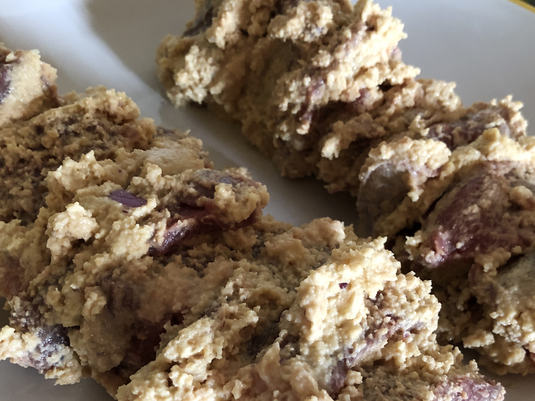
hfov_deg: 42.9
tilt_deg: -53.7
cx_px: 288
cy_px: 299
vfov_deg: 32.3
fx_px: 680
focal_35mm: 44
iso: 100
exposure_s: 1/13
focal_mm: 3.99
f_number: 1.8
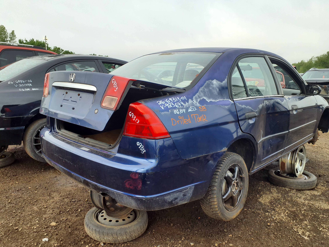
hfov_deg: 65.3
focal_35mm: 27
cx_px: 164
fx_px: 257
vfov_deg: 51.4
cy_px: 124
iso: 40
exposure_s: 1/1040
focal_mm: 3.58
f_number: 1.9
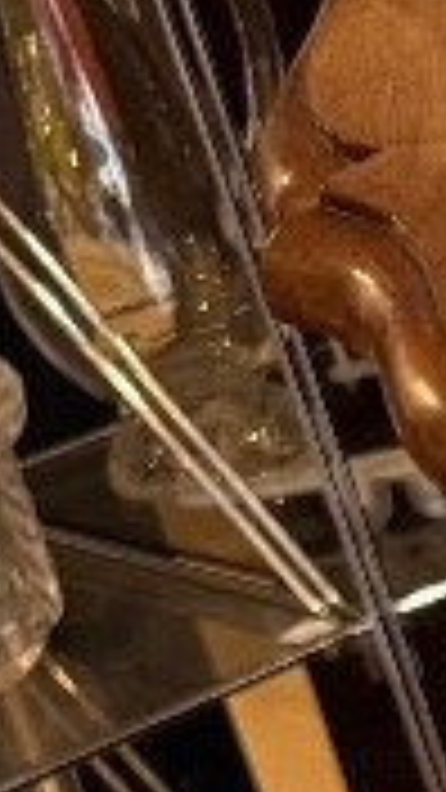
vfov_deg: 10.8
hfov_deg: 5.6
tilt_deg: -38.5
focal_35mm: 178
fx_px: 3742
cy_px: 1719
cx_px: 2009
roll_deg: +4.7
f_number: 1.78
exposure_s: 1/53
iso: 200
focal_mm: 6.76
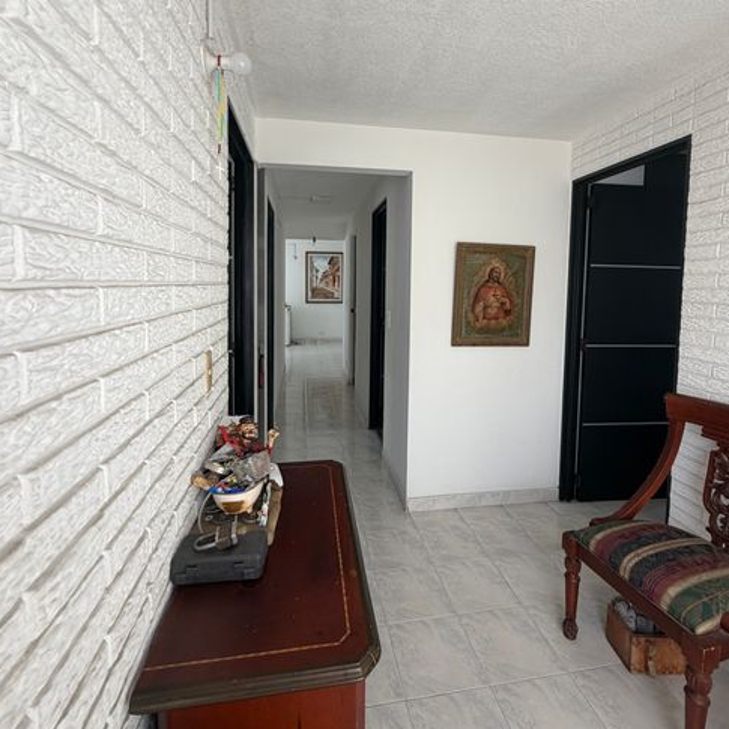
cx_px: 370
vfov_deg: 83.4
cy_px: 309
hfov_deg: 84.0
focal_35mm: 17
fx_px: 405
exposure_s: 1/121
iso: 125
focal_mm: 2.22
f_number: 2.2
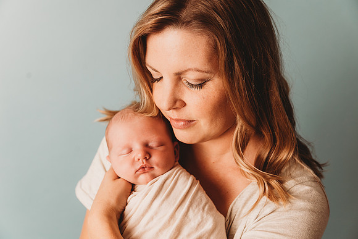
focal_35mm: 46
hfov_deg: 42.7
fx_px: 458
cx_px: 179
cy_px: 120
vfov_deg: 29.3
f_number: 4.5
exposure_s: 1/160
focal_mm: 46
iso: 160
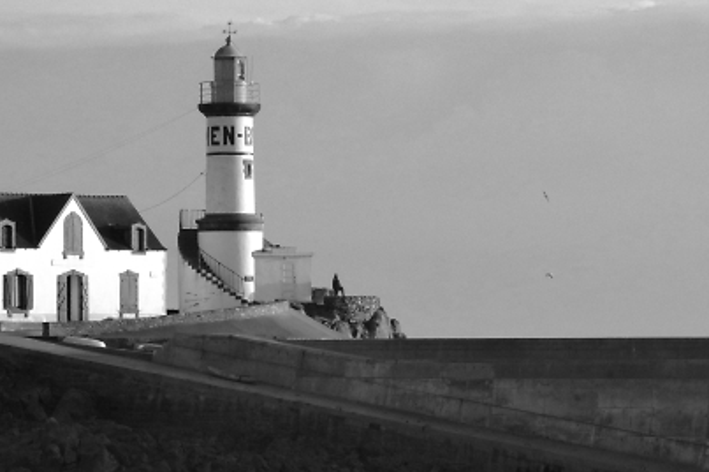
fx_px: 4619
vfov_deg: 5.8
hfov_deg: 8.8
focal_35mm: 235
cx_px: 292
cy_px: 275
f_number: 20
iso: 3200
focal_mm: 105
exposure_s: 1/500
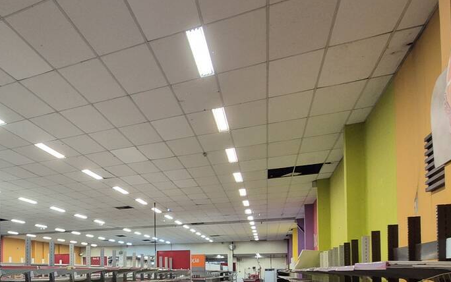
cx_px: 38
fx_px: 357
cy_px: 258
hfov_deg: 55.3
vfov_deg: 39.7
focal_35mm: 29
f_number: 2.2
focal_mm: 2.2
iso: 160
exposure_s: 1/60
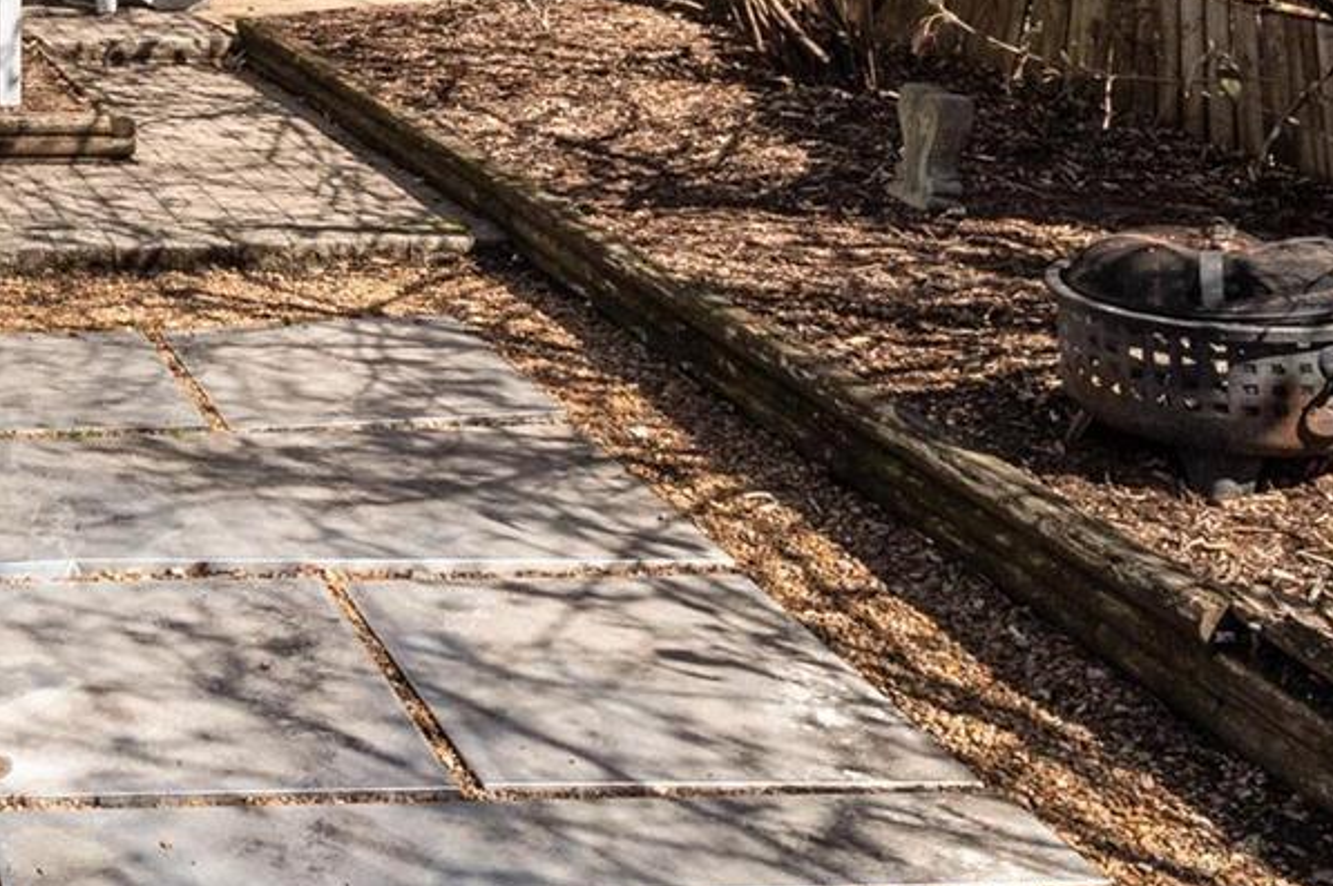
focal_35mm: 59
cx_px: -255
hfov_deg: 29.4
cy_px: -290
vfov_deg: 20.8
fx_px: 2183
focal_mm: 11
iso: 400
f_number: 9
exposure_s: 1/640
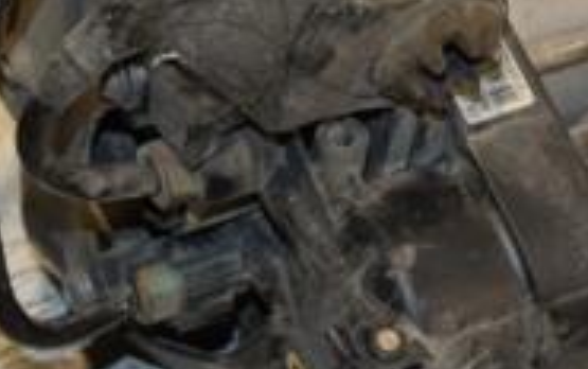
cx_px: 531
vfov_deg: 6.6
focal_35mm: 198
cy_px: 70
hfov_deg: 10.5
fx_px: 3176
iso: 800
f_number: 7.1
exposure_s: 1/200
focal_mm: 40
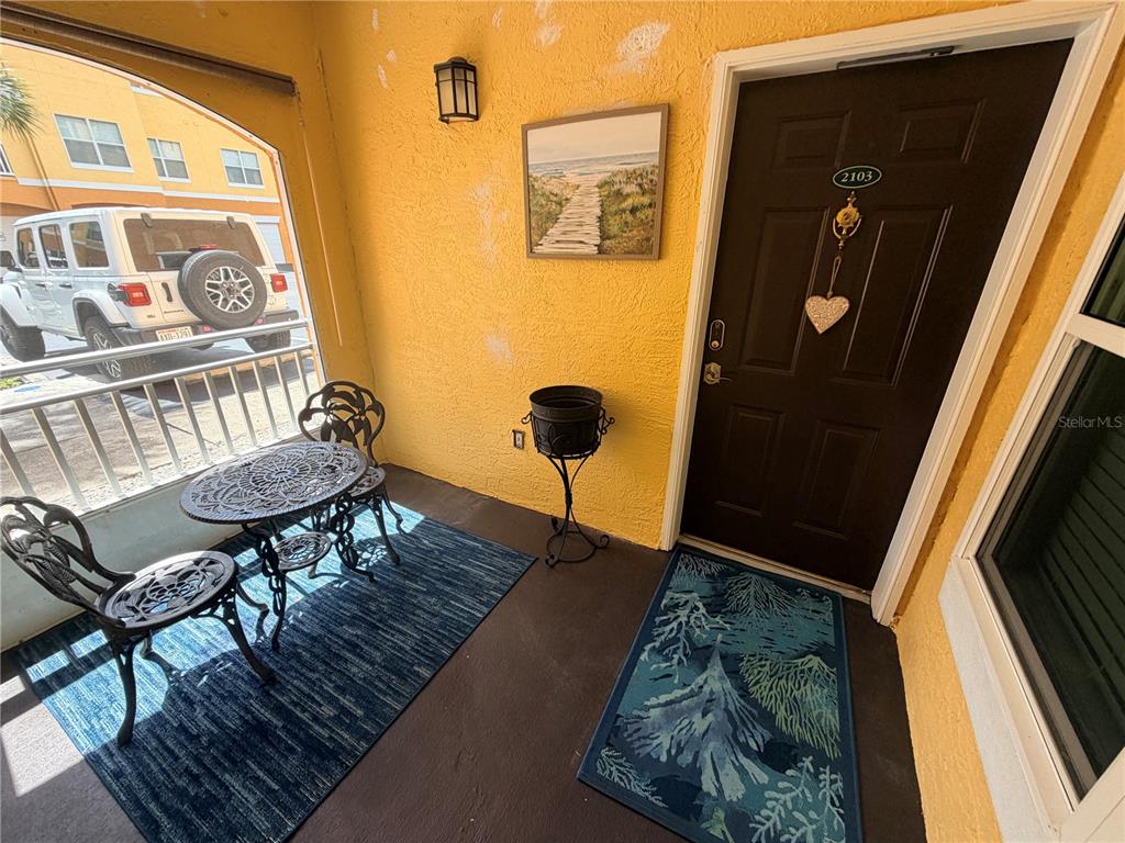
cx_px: 562
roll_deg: -0.2
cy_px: 422
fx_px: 455
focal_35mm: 14
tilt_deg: -22.5
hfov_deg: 102.1
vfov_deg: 85.7
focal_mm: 2.22
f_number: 2.2
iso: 64
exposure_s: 1/121
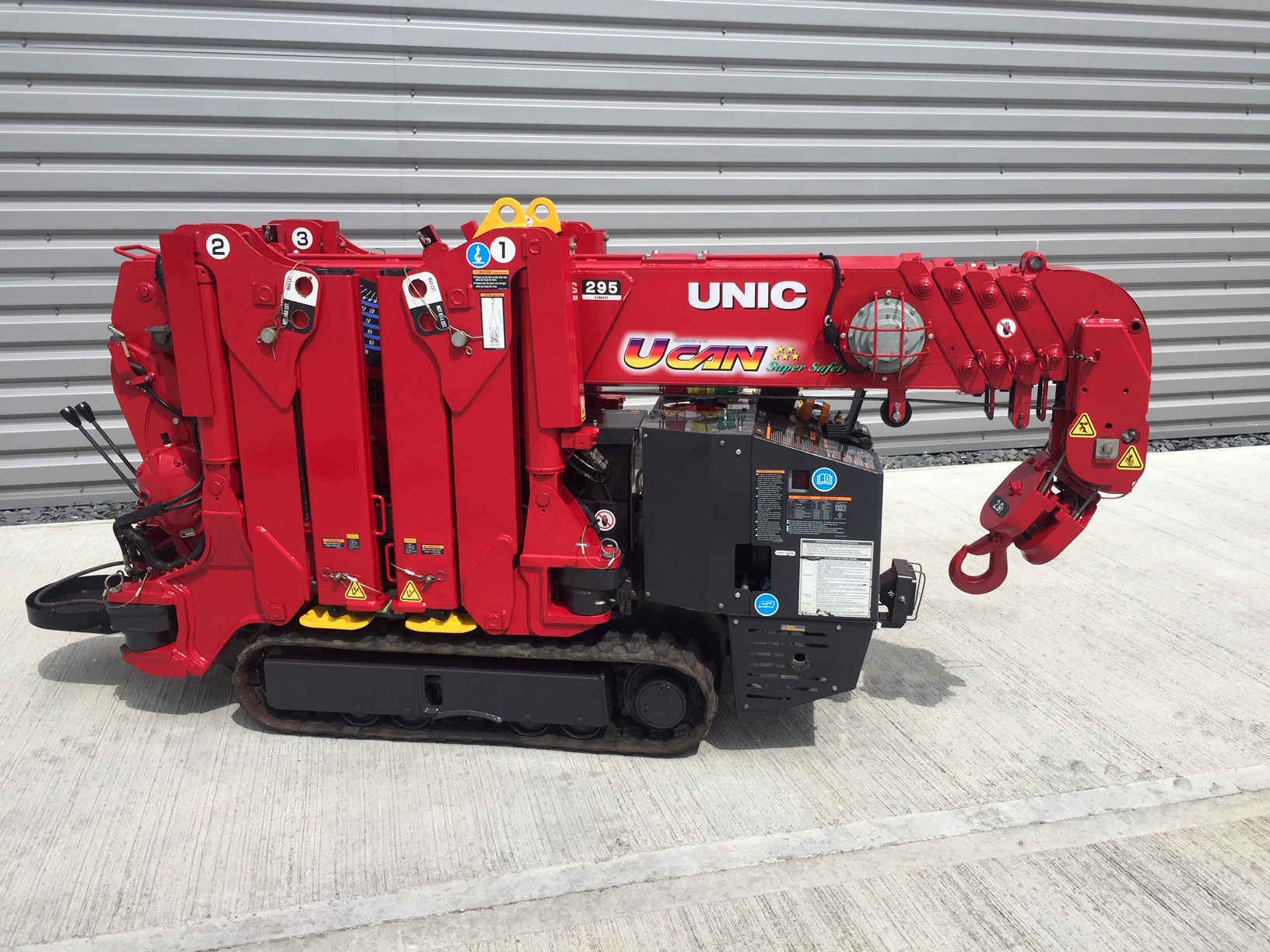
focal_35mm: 29
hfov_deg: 61.7
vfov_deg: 48.2
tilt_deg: -12.1
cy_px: 476
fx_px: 1064
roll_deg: -1.6
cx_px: 635
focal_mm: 4.15
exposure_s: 1/2198
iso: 32
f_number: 2.2
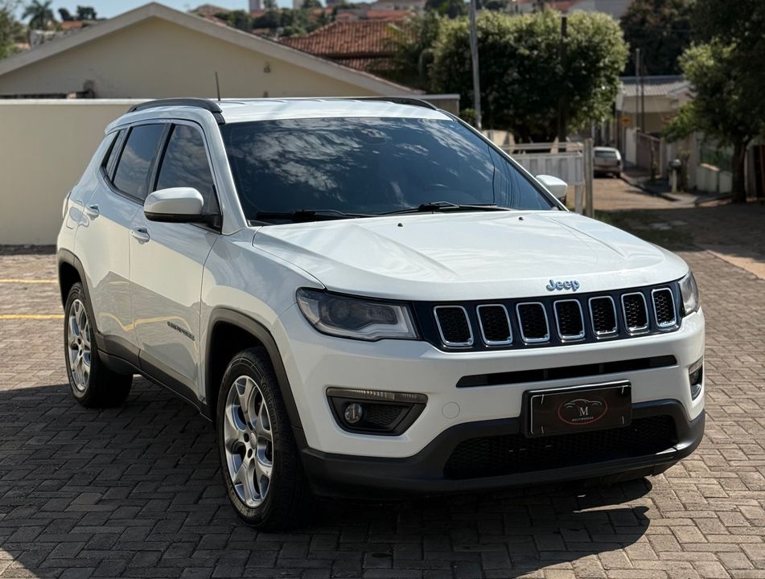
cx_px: 382
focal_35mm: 48
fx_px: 1064
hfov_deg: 39.5
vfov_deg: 30.4
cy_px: 290
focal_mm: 6.76
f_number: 1.78
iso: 64
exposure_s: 1/8772
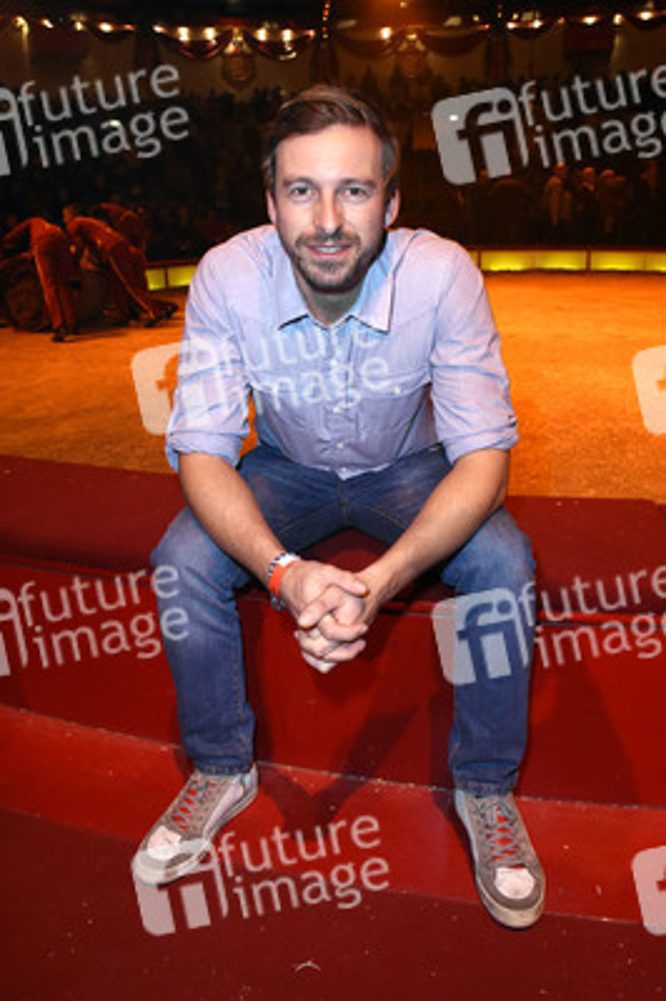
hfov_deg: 47.9
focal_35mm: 27
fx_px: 750
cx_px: 333
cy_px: 500
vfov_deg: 67.4
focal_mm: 18
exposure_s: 1/100
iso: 3200
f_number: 6.3
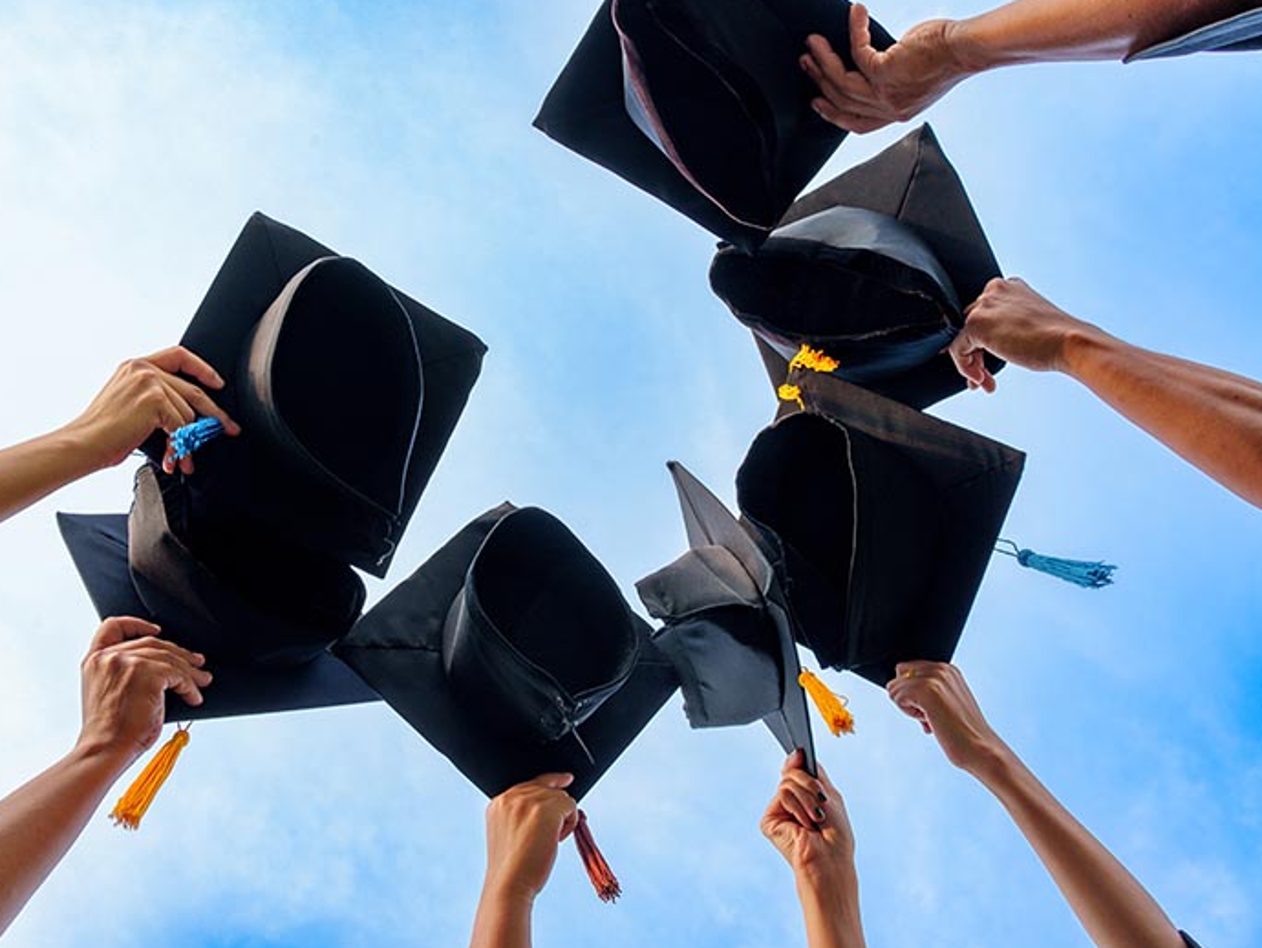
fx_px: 1422
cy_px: 464
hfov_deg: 47.7
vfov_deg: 36.8
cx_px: 543
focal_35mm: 39
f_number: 10
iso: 400
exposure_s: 1/100
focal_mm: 35
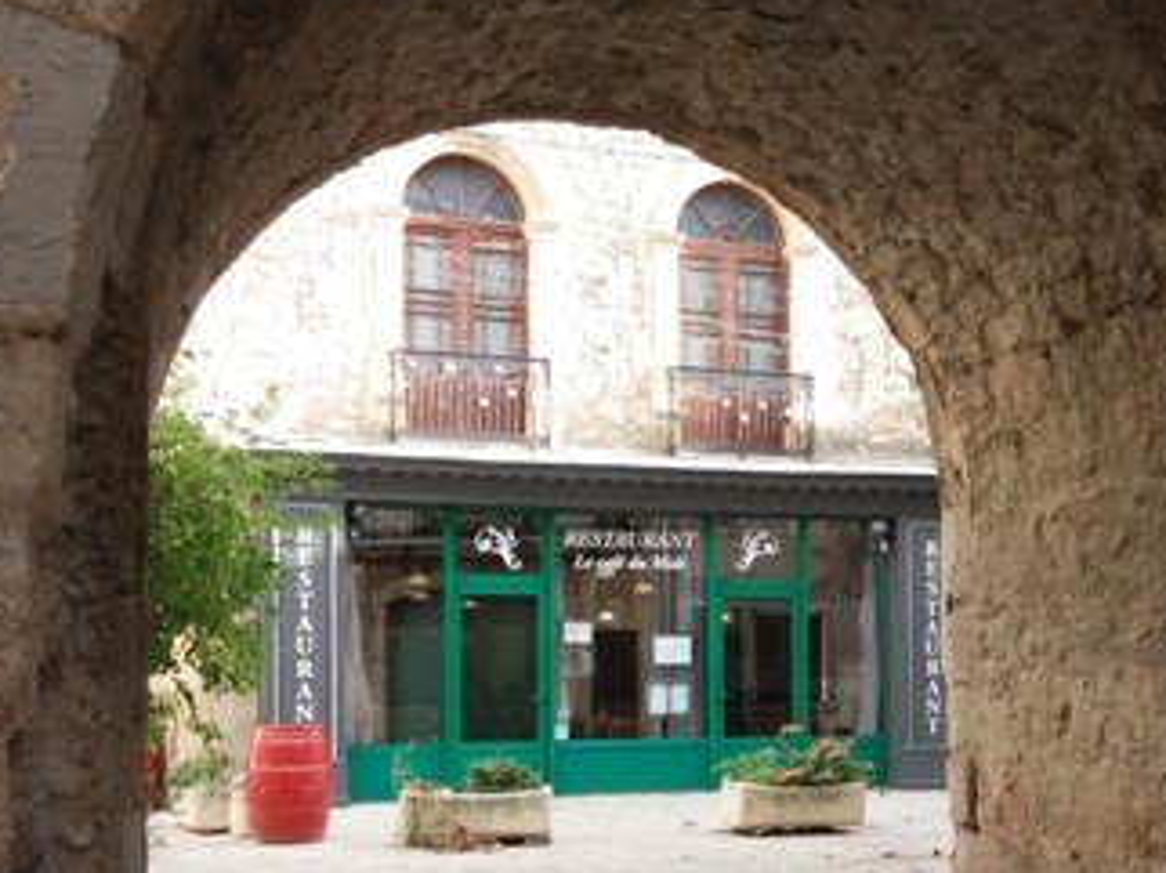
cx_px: 728
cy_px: 594
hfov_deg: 47.5
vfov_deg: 36.3
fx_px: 1313
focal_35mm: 39
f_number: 1.9
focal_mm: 3.7
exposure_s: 1/178
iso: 64
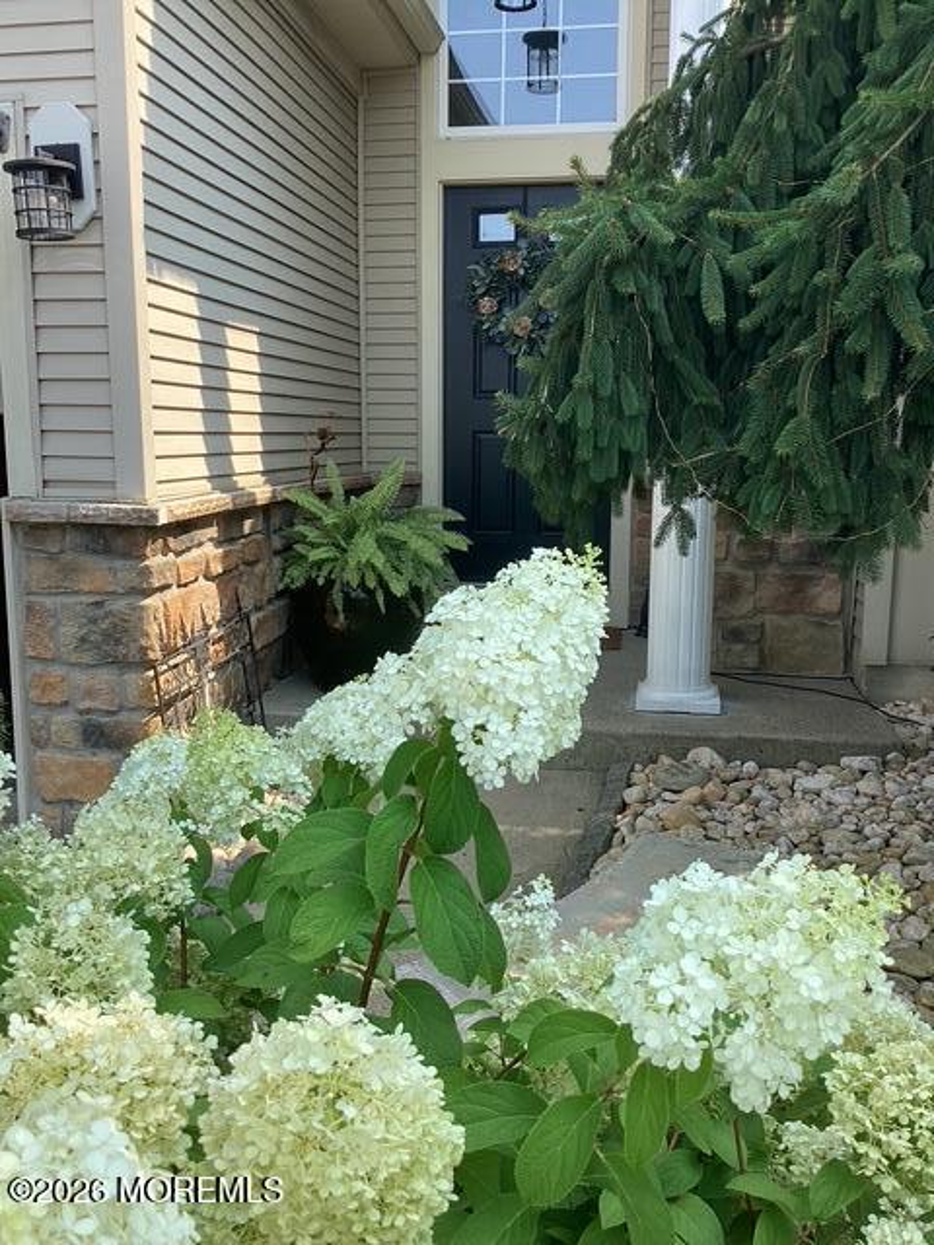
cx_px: 467
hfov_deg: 45.4
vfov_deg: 58.4
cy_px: 622
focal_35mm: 31
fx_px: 1115
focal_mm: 3.3
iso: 25
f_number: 2.4
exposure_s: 1/424
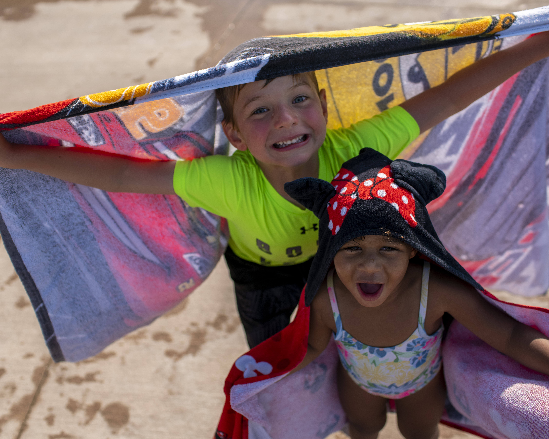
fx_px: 650
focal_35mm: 40
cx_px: 269
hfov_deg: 45.8
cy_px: 222
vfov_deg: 37.3
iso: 800
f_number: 3.2
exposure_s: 1/2000
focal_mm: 35
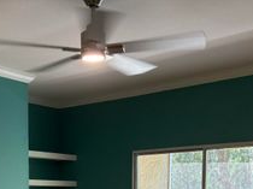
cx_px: 90
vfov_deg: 21.9
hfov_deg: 31.1
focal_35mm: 62
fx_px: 453
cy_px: 225
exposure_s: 1/60
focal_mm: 5.96
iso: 80
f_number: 1.6
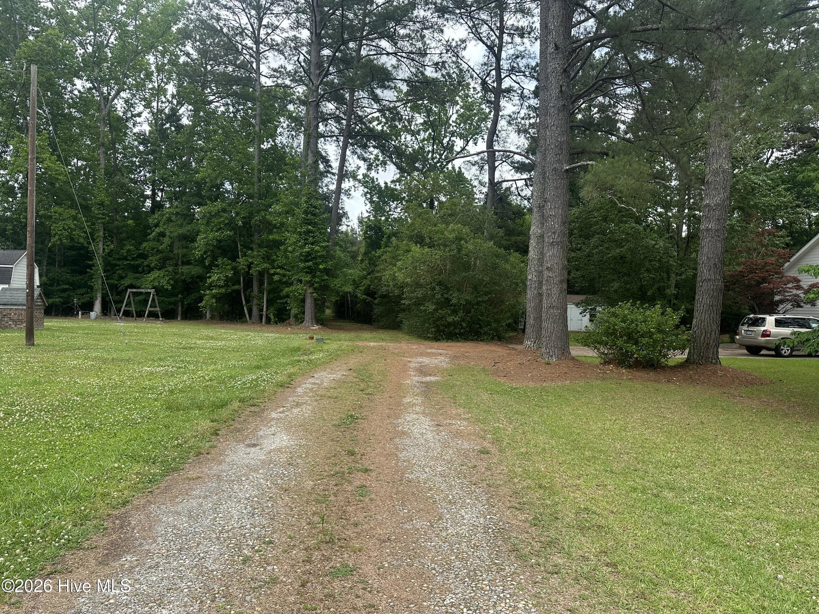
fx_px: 568
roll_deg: -1.6
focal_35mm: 24
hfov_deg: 71.6
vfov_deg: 56.8
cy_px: 307
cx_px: 410
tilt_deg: -2.1
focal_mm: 6.86
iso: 80
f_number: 1.78
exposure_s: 1/1433
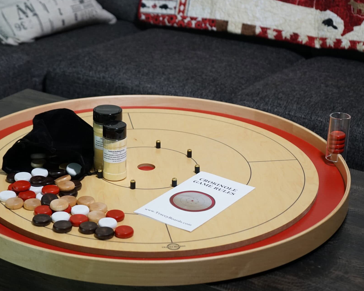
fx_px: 776
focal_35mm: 72
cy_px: 169
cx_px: 151
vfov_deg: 21.2
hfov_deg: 26.4
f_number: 4.5
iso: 1250
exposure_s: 1/60
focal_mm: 48
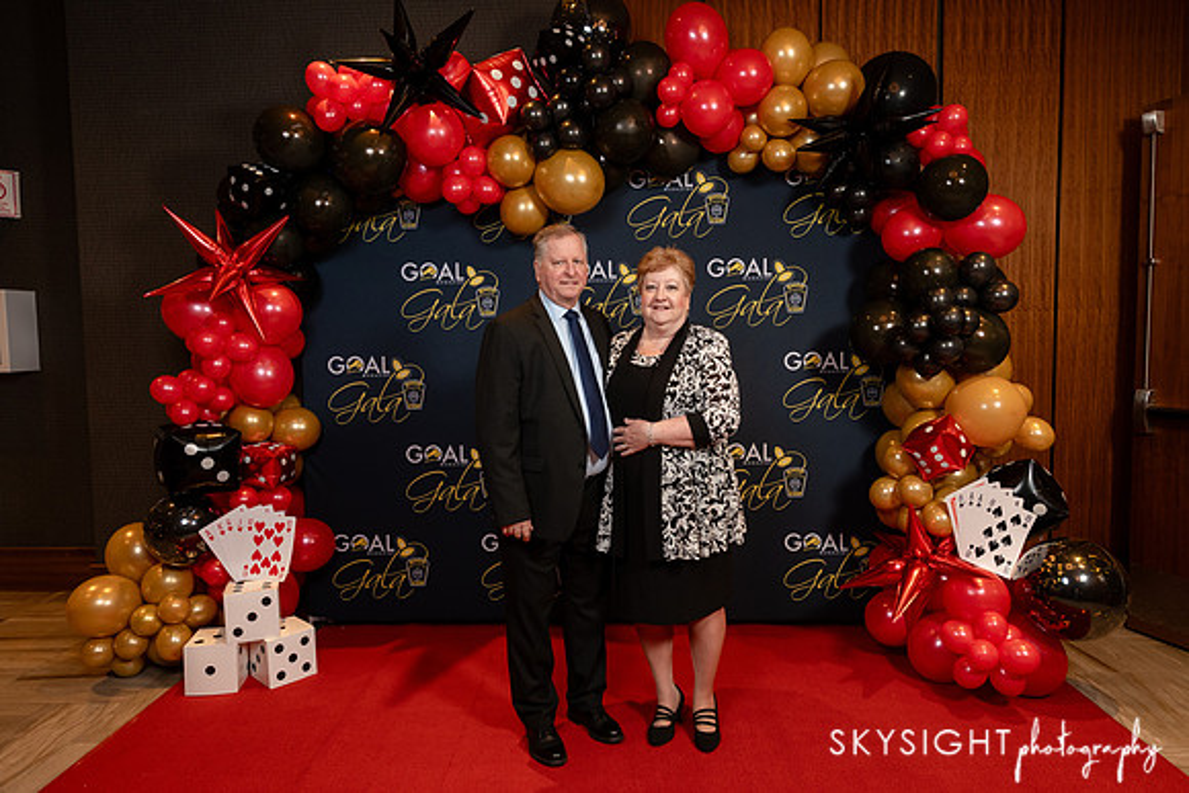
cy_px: 396
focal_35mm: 24
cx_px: 594
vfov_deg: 52.6
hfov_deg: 73.1
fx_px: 803
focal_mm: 24
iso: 2500
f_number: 5
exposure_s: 1/200
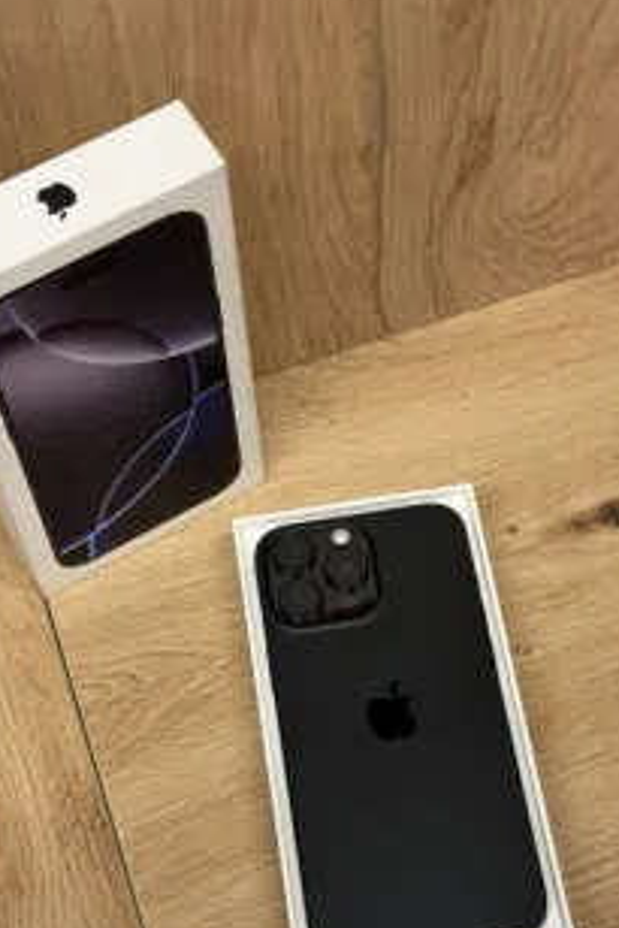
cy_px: 580
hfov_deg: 20.9
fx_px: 1674
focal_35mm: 65
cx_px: 323
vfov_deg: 30.8
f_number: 1.78
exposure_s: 1/50
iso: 100
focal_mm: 6.76
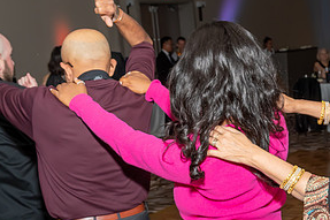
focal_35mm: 64
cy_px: 149
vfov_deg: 21.1
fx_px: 586
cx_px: 227
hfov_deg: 31.1
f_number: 5.6
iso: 400
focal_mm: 19
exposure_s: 1/250
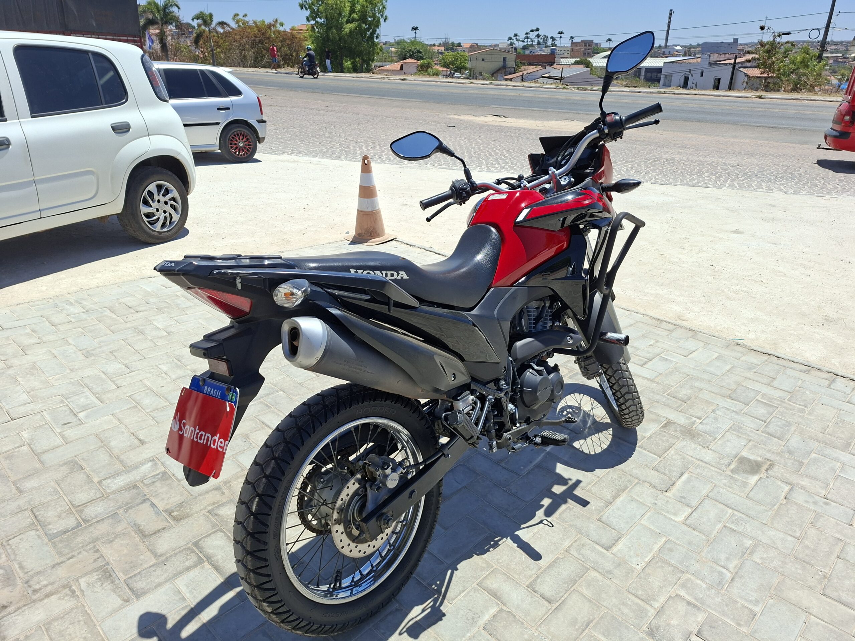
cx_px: 428
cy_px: 320
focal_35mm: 23
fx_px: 568
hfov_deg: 73.9
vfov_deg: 58.9
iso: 50
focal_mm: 5.54
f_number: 1.8
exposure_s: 1/2353
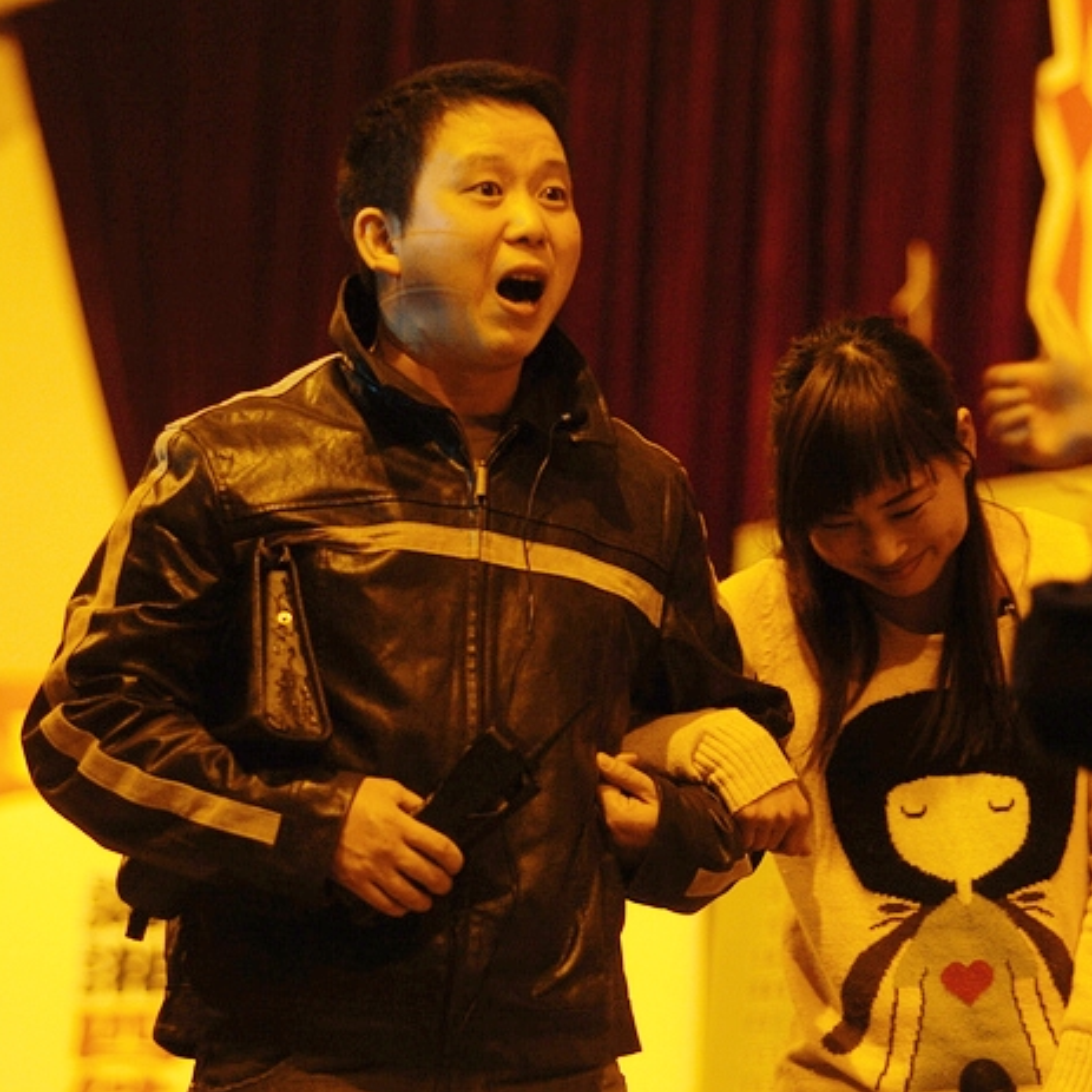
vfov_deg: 10.7
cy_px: 546
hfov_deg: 10.7
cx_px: 776
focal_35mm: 164
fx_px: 5840
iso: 320
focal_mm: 85
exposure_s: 1/50
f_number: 2
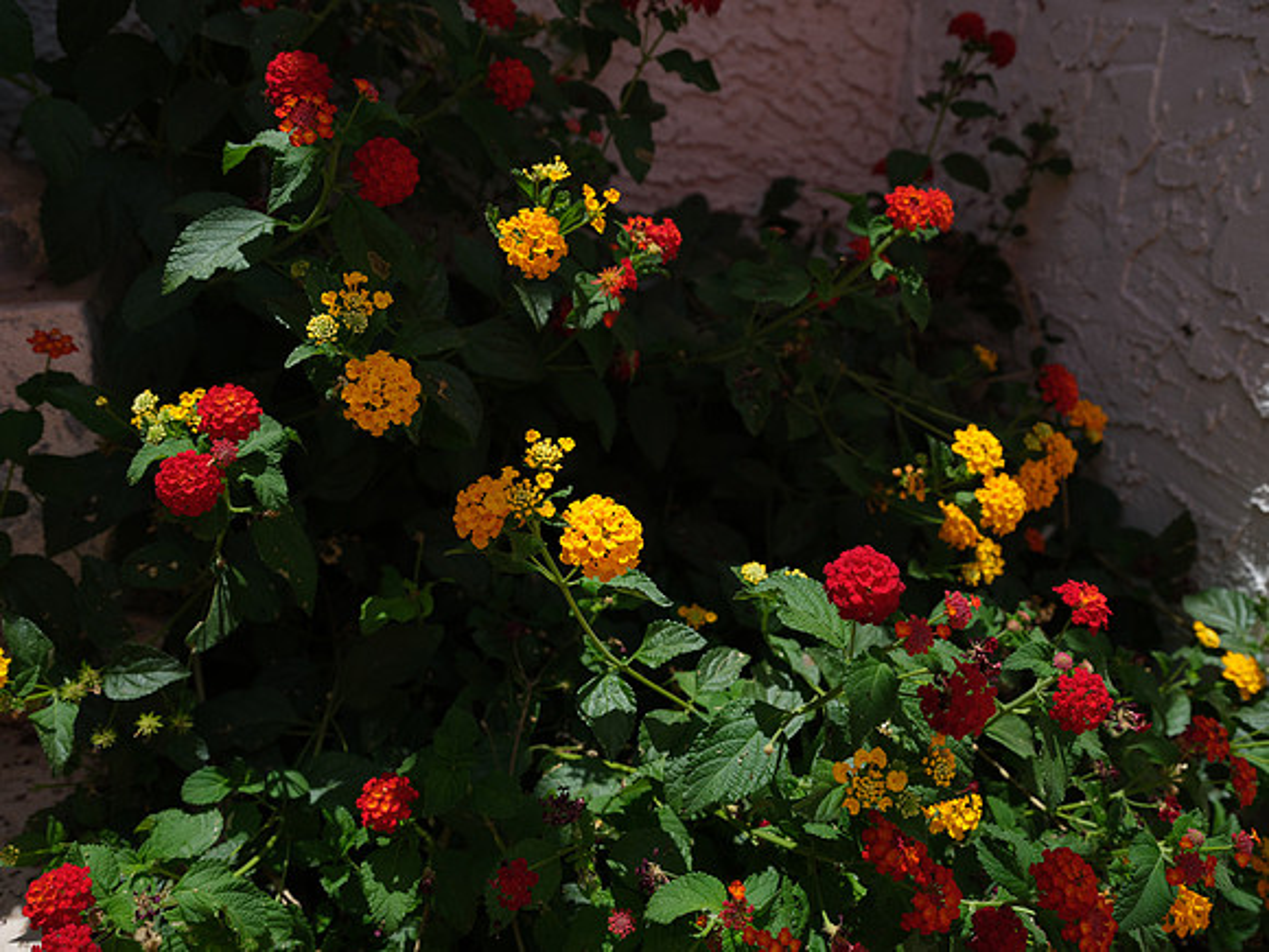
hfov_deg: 58.4
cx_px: 634
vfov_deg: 45.4
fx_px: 1136
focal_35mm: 31
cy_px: 476
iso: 100
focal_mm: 38.9
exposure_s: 1/250
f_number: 7.1
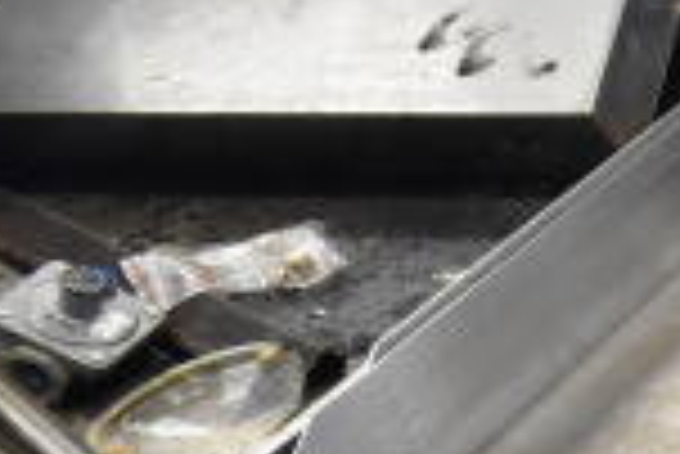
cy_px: 677
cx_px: 1301
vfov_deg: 12.0
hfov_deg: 15.5
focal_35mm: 109
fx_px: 2061
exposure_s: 1/50
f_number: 3.5
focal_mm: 18
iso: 1600
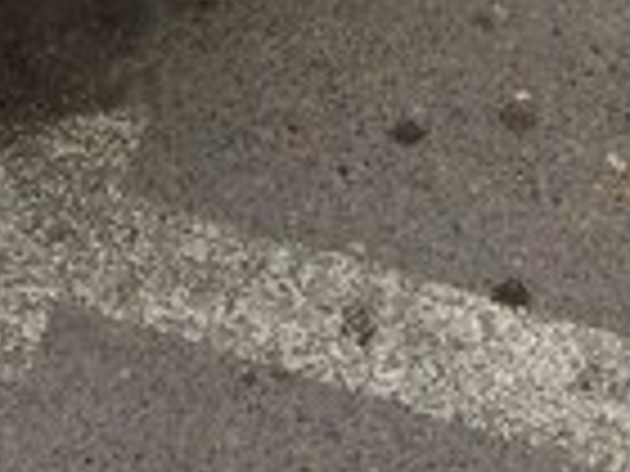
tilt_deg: -23.4
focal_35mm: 103
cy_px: -625
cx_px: 27
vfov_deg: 11.9
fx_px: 1875
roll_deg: -3.1
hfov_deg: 18.7
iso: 32
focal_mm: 4.15
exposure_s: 1/2283
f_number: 2.2
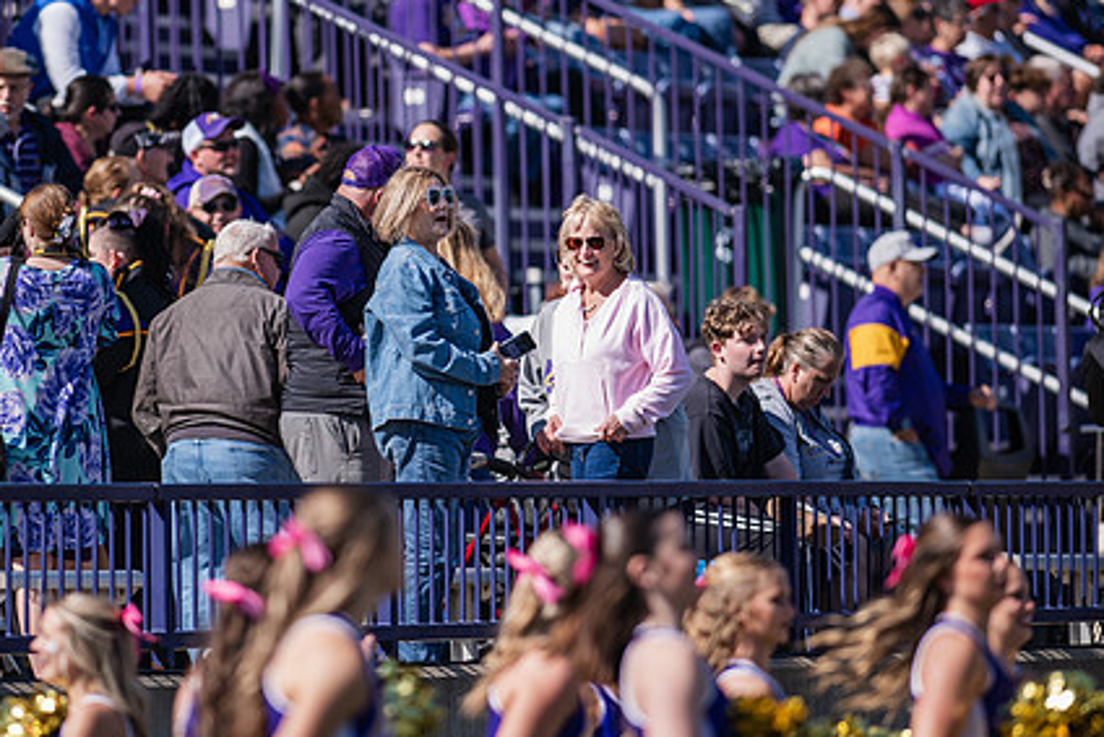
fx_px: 12577
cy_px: 301
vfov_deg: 3.4
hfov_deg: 5.0
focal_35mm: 410
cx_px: 385
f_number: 3.2
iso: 80
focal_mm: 300
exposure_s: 1/1250
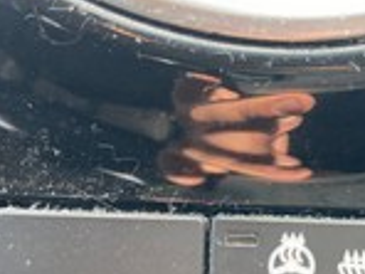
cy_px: 217
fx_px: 696
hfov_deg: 28.6
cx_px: 308
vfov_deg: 22.0
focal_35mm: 66
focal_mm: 3.99
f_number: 1.8
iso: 64
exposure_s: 1/121
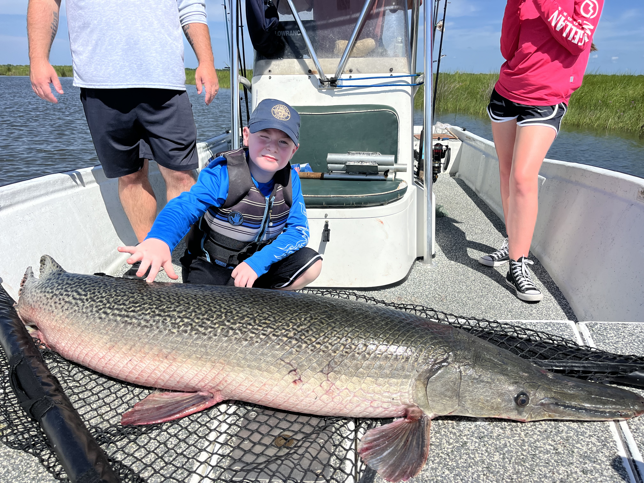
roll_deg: -0.3
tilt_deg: -19.6
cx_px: 322
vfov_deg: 53.1
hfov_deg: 67.3
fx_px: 484
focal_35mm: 26
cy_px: 242
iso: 50
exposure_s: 1/5556
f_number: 1.6
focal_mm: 5.1
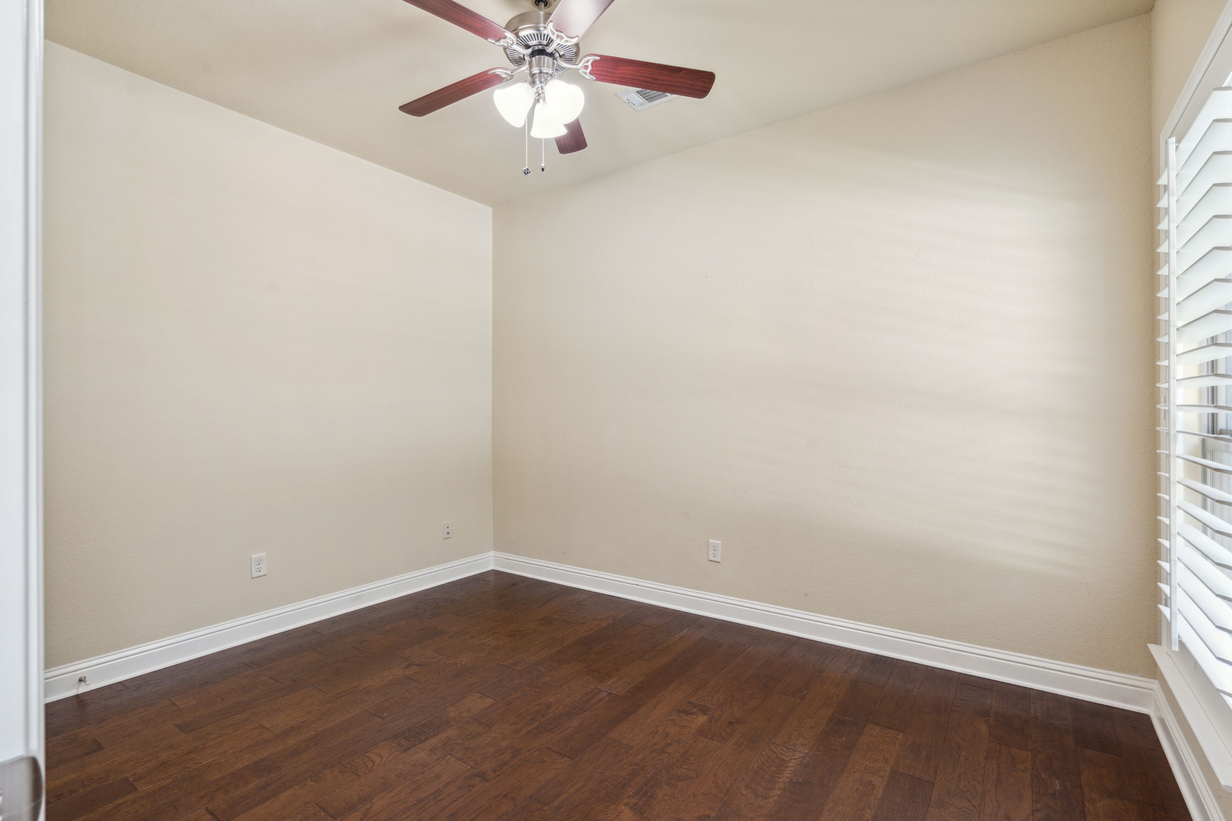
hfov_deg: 96.7
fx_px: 548
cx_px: 616
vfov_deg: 73.7
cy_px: 410
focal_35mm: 16
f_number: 9
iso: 160
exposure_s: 1/1.67
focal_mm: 16
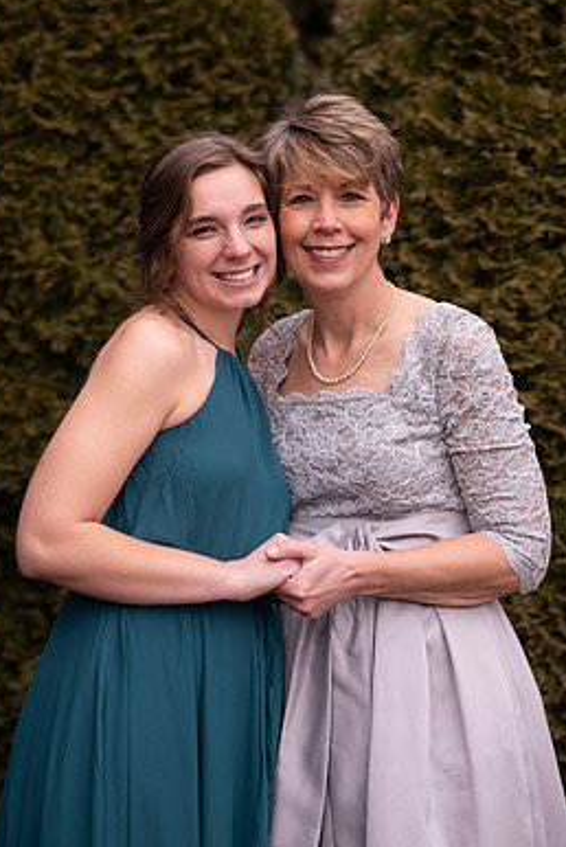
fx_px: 2330
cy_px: 395
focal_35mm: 99
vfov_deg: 20.6
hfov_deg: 13.8
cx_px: 263
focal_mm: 85
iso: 100
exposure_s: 1/125
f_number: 2.5
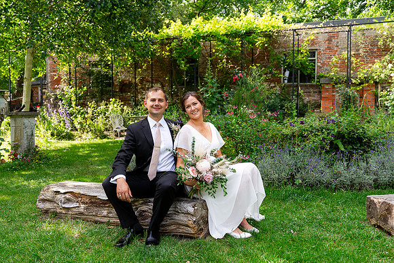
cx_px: 189
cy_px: 127
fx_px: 372
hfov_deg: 55.9
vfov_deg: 39.0
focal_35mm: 34
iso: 100
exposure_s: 1/320
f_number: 3.5
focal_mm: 32
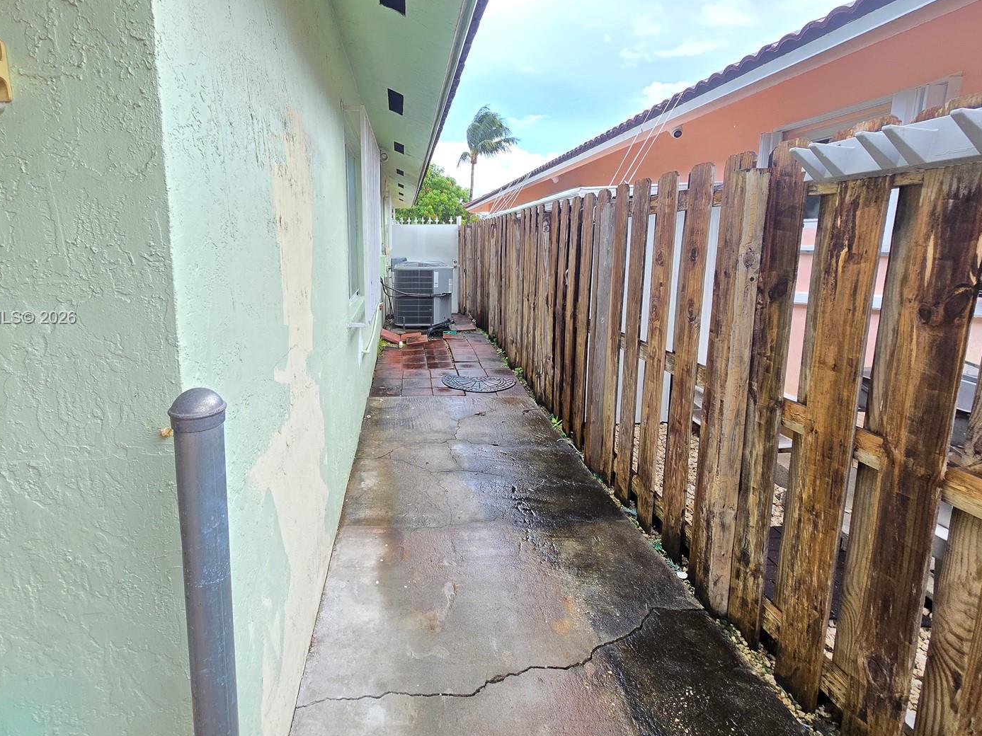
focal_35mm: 15
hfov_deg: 97.5
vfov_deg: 81.3
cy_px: 318
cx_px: 422
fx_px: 425
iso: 100
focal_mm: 2.2
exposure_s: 1/359
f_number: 2.2
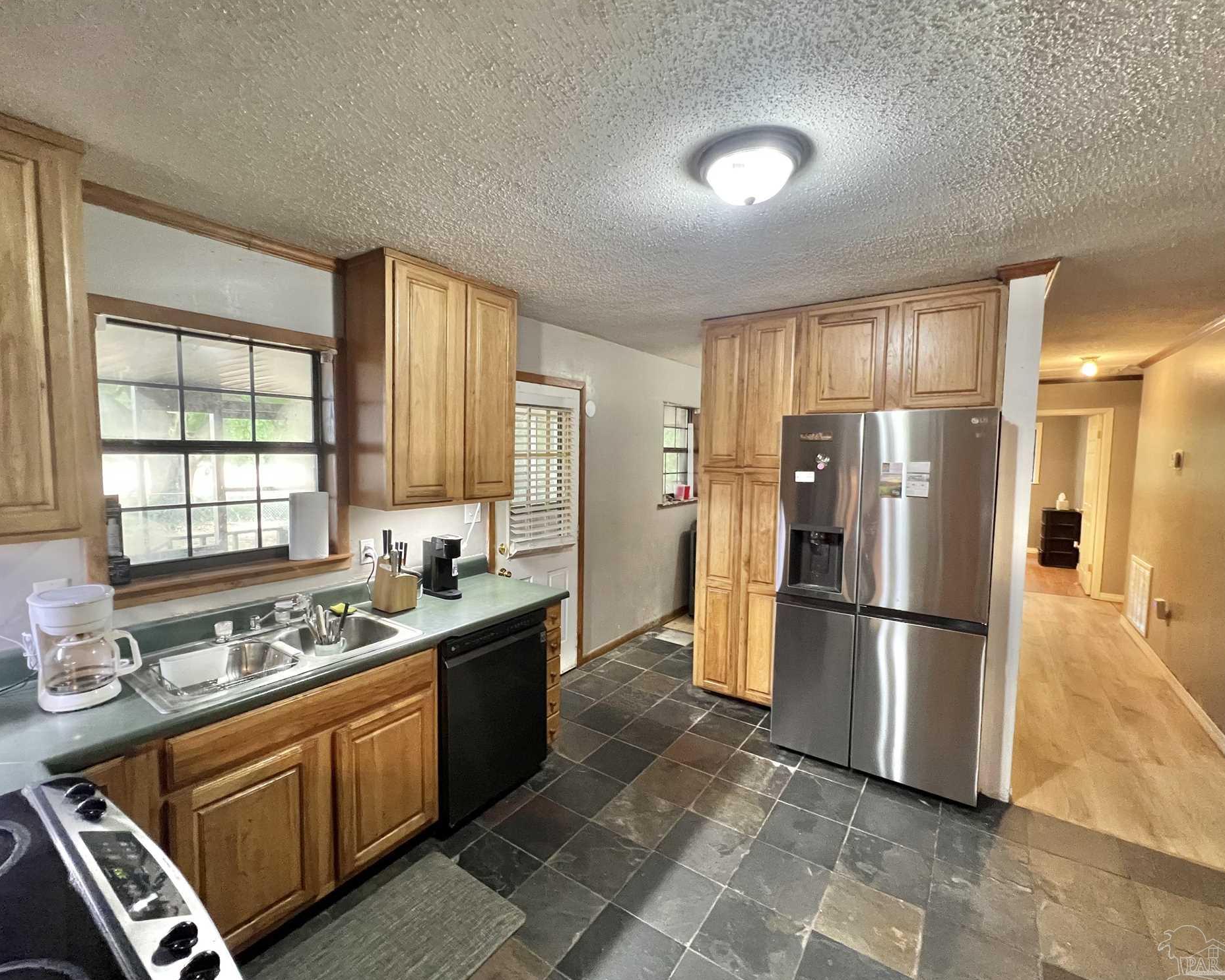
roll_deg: -1.4
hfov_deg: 100.7
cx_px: 601
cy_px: 490
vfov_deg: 88.0
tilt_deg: -4.5
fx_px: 508
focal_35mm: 14
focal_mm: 1.57
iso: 500
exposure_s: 1/60
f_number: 1.8
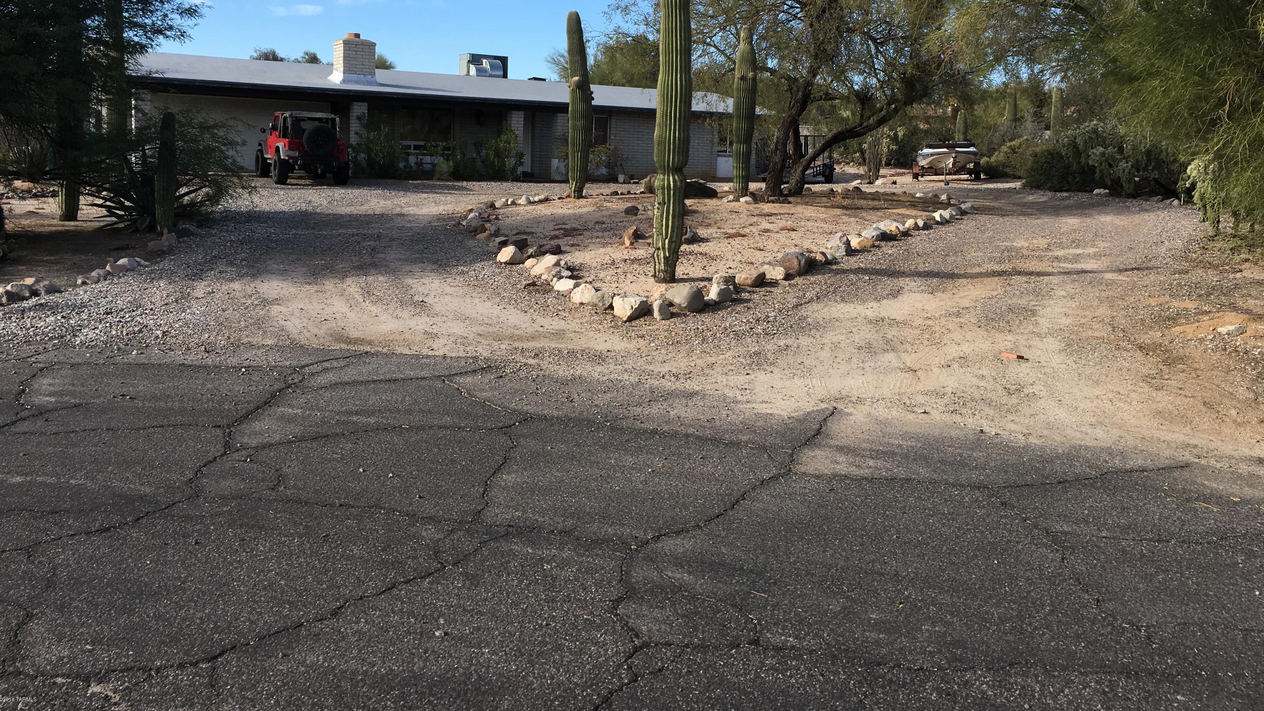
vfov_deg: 36.4
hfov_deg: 61.0
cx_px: 636
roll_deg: -2.3
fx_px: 1072
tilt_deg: -5.1
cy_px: 249
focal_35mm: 32
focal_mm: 4.15
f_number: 2.2
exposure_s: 1/1083
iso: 25
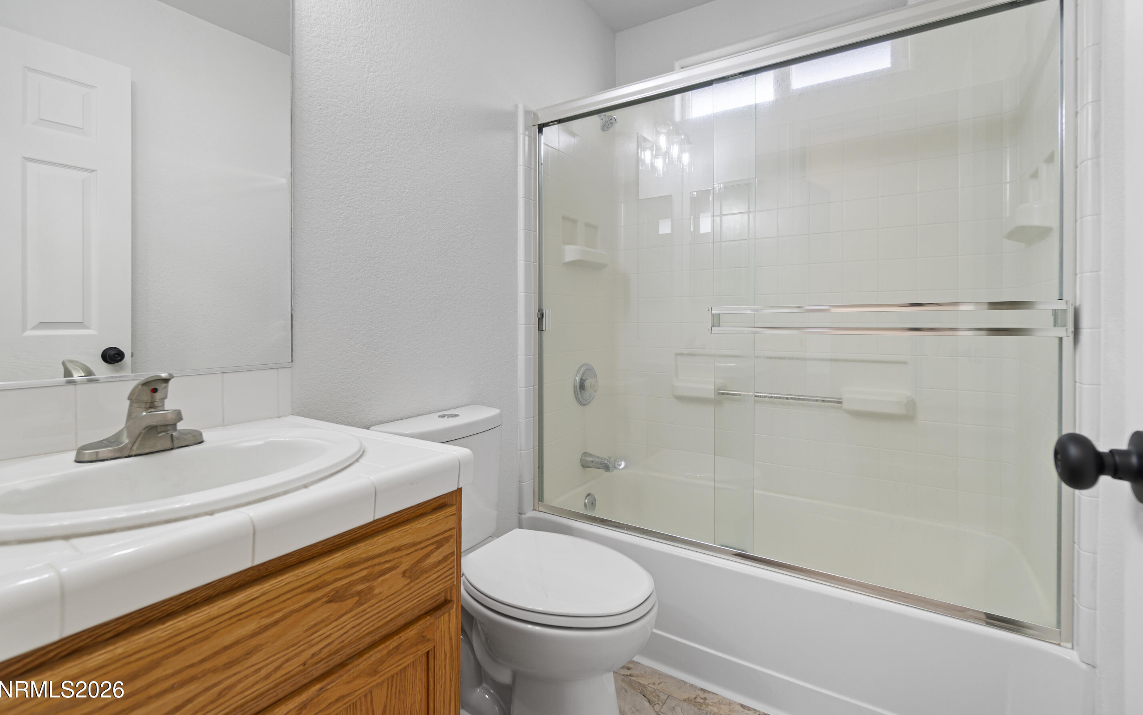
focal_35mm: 16
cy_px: 327
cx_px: 577
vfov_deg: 71.1
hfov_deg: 97.8
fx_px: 498
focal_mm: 10
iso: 100
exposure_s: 1/2.5
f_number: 5
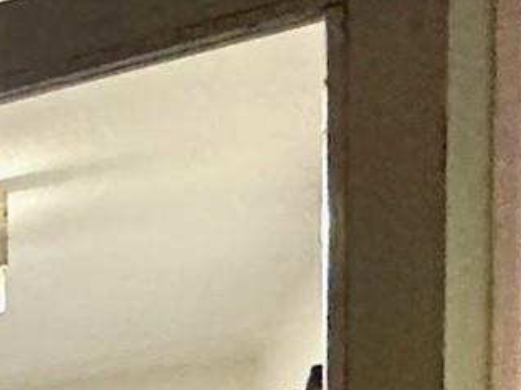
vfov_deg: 11.3
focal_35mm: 91
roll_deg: +2.9
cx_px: -862
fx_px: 1369
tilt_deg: -9.2
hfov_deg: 13.1
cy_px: 1107
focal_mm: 2.22
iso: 400
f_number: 2.2
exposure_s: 1/60
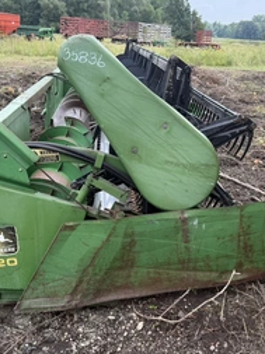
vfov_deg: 49.0
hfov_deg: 37.4
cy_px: 168
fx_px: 389
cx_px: 165
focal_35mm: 38
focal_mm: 6.76
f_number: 1.78
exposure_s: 1/1139
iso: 100
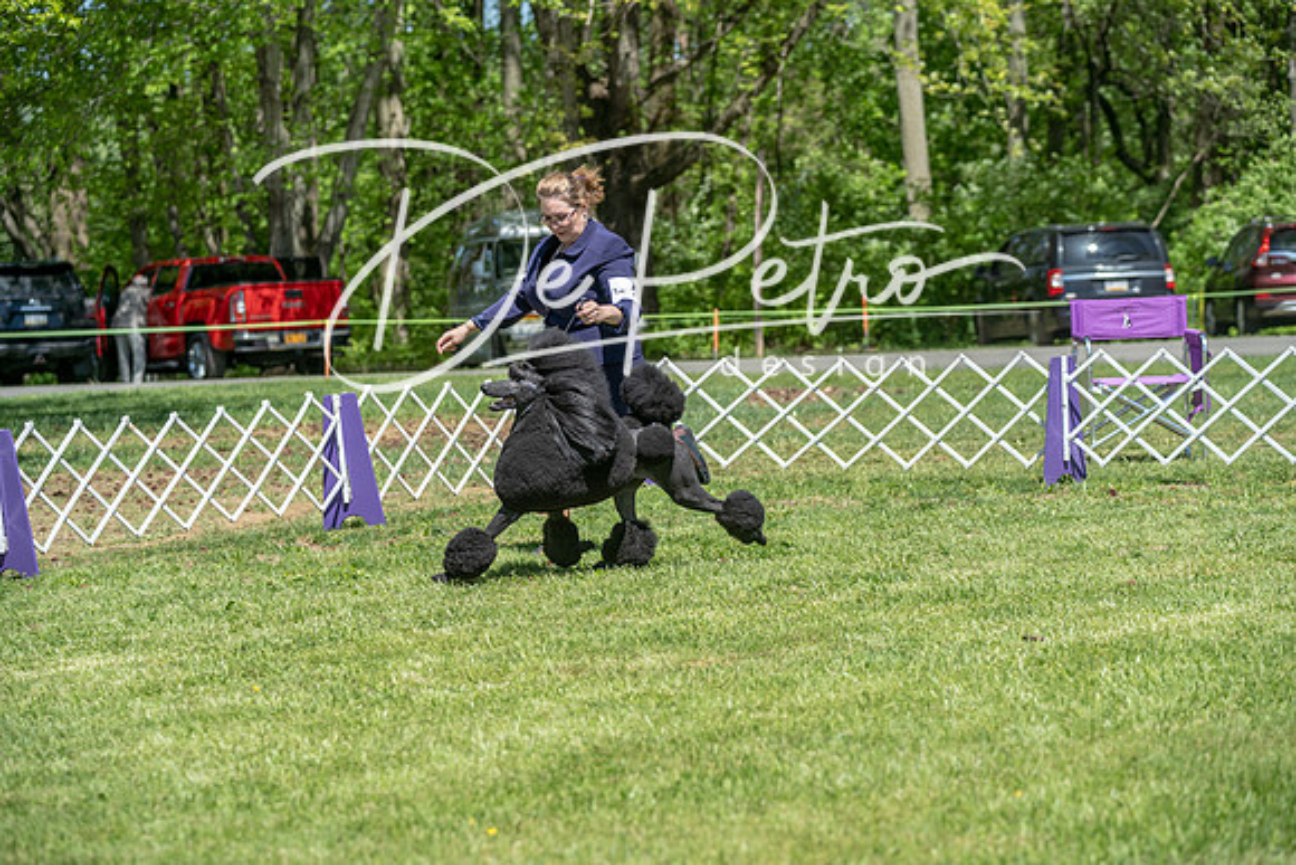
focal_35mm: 110
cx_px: 648
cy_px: 432
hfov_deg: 18.6
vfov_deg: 12.5
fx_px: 3961
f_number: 5
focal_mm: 110
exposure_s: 1/1000
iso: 250
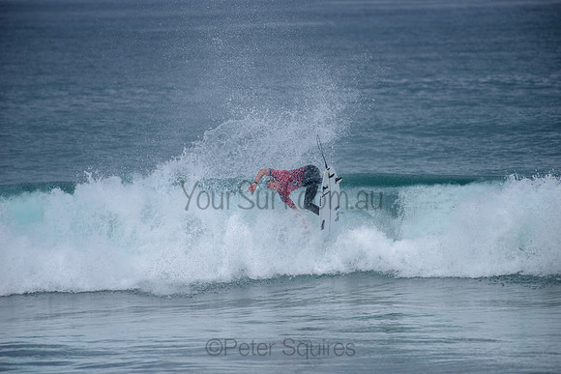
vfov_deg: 2.8
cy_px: 187
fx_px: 7793
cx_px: 280
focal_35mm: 500
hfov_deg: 4.1
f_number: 5.6
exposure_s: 1/2000
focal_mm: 500
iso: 250
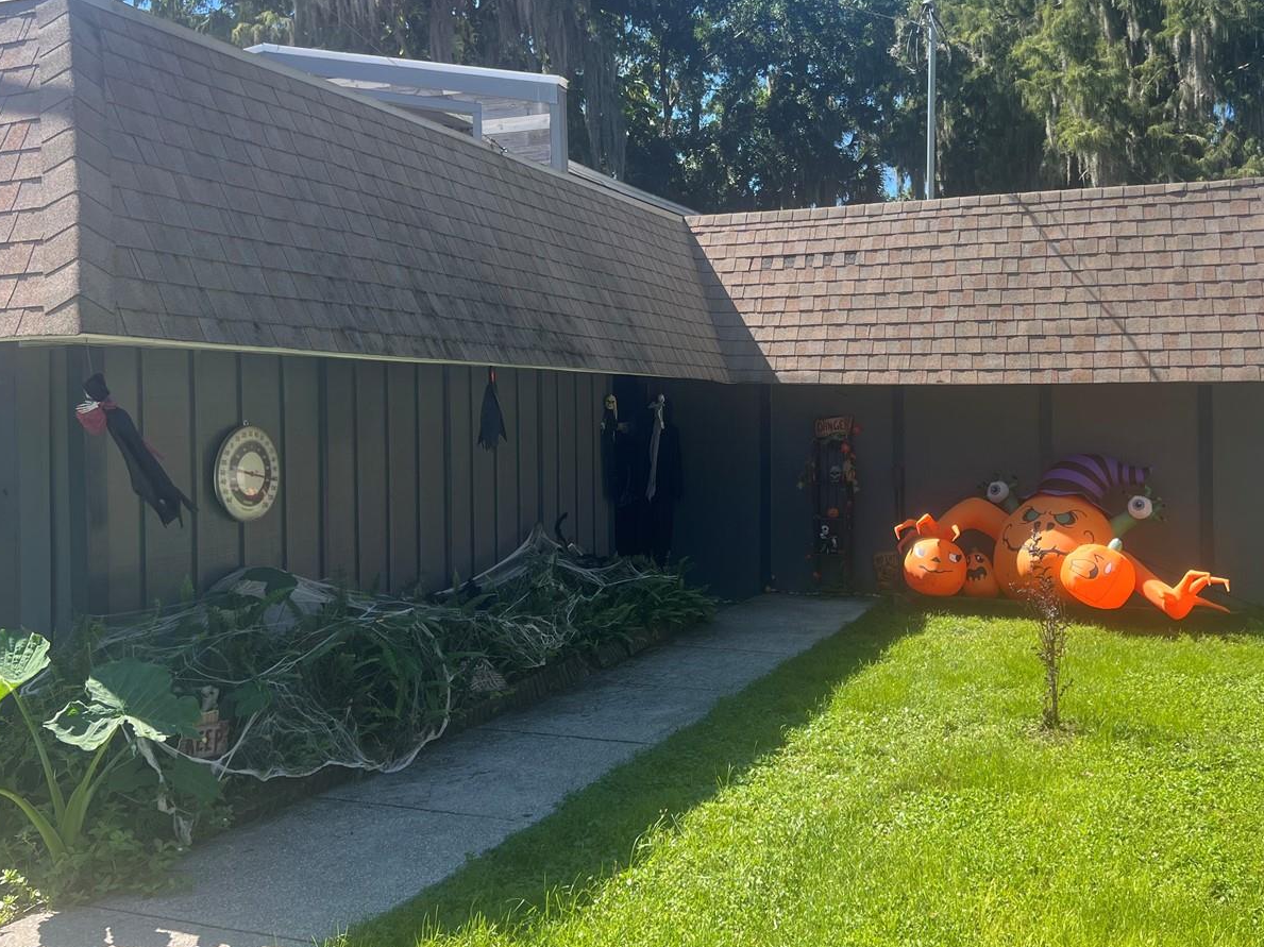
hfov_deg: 52.5
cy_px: 393
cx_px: 720
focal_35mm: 35
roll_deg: +0.9
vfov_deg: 40.5
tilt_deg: +1.5
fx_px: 1278
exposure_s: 1/1326
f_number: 1.5
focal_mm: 5.7
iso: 50
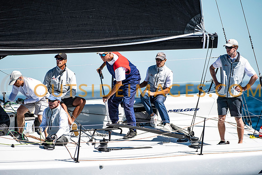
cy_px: 88
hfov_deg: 4.6
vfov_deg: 3.1
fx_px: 3276
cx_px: 131
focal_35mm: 450
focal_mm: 300
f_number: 5
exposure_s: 1/2500
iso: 320
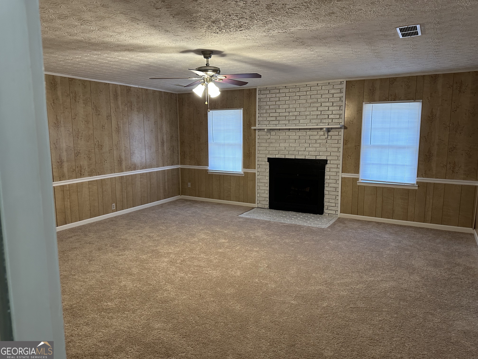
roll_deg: -0.1
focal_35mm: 24
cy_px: 180
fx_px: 331
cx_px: 239
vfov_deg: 56.8
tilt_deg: -8.5
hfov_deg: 71.6
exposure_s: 1/60
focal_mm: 6.86
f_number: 1.78
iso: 320
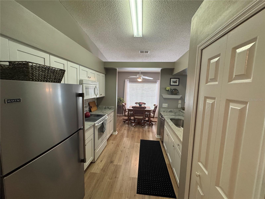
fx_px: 107
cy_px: 100
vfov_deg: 85.7
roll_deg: -1.2
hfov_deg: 102.1
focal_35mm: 14
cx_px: 132
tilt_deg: -7.2
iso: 320
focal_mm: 2.22
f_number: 2.2
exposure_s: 1/120
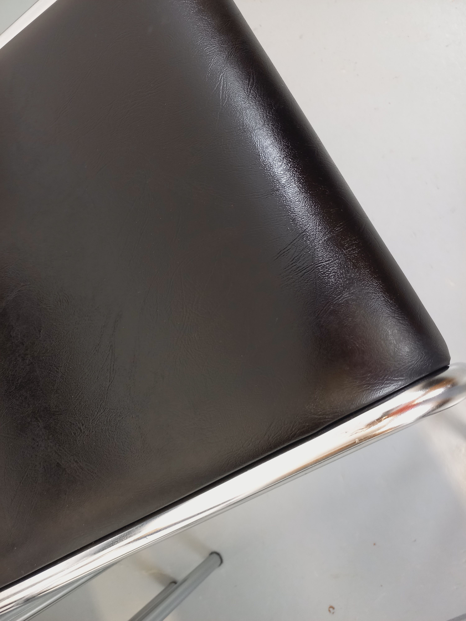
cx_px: 233
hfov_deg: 54.9
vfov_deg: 69.4
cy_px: 310
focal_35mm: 25
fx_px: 449
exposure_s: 1/50
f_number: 1.8
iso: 320
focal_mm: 4.65
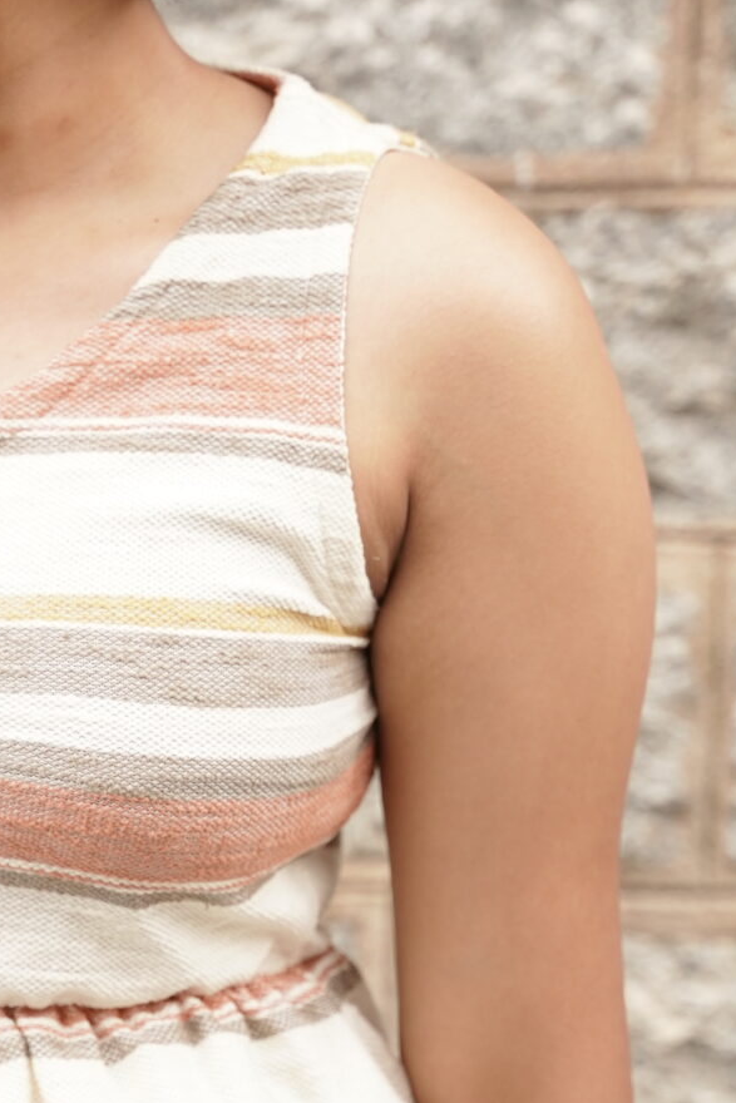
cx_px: -65
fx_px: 4913
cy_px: 677
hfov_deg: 8.5
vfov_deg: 12.8
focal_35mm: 160
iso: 320
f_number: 2.8
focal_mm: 55.1
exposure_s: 1/200
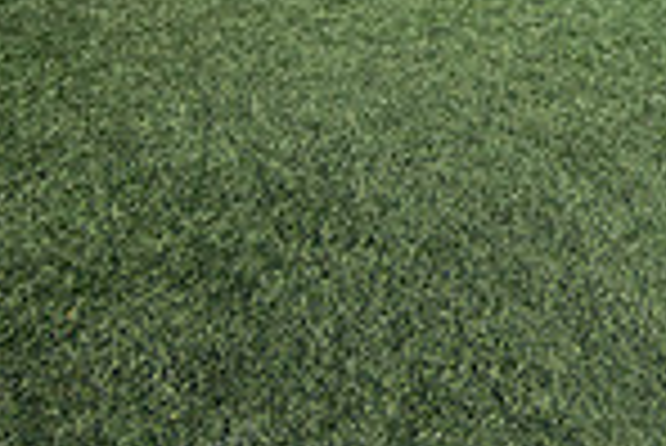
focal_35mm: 55
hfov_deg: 35.8
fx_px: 1018
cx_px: 446
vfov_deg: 19.3
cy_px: -336
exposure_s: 1/2000
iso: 160
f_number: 4
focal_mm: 14
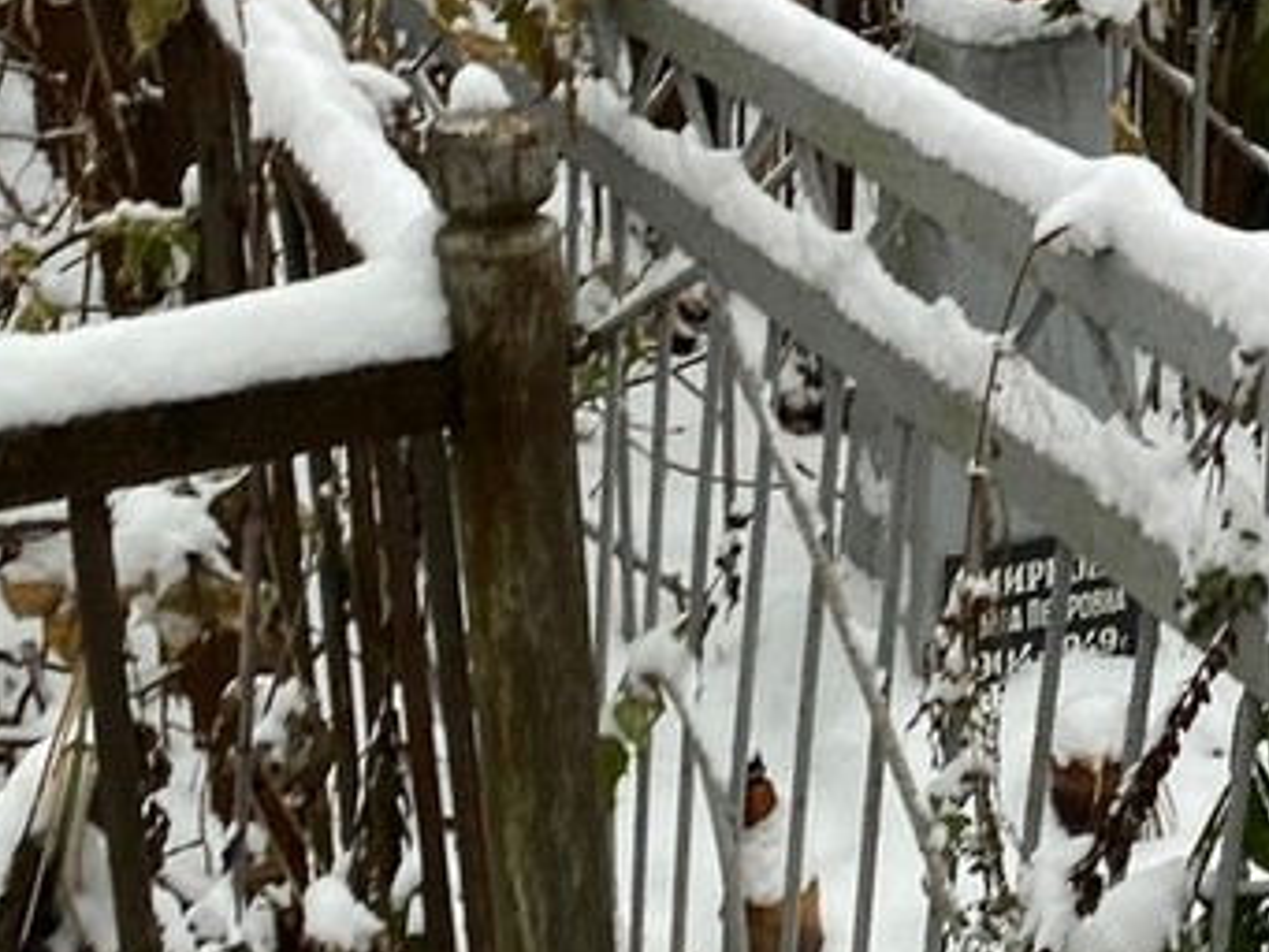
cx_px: 1570
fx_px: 2860
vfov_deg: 18.6
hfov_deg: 22.8
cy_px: 78
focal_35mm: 78
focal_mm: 4.25
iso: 64
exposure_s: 1/122
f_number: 1.8
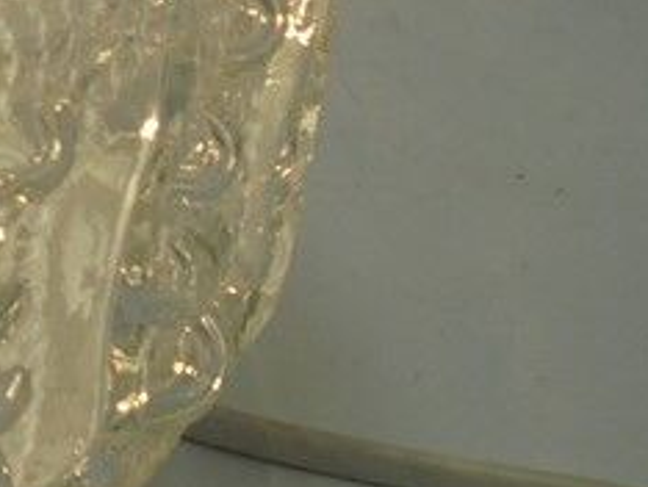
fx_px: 2736
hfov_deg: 12.2
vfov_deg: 10.1
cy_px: 82
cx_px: -573
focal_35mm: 146
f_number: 4.2
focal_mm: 6.9
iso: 100
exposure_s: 1/320
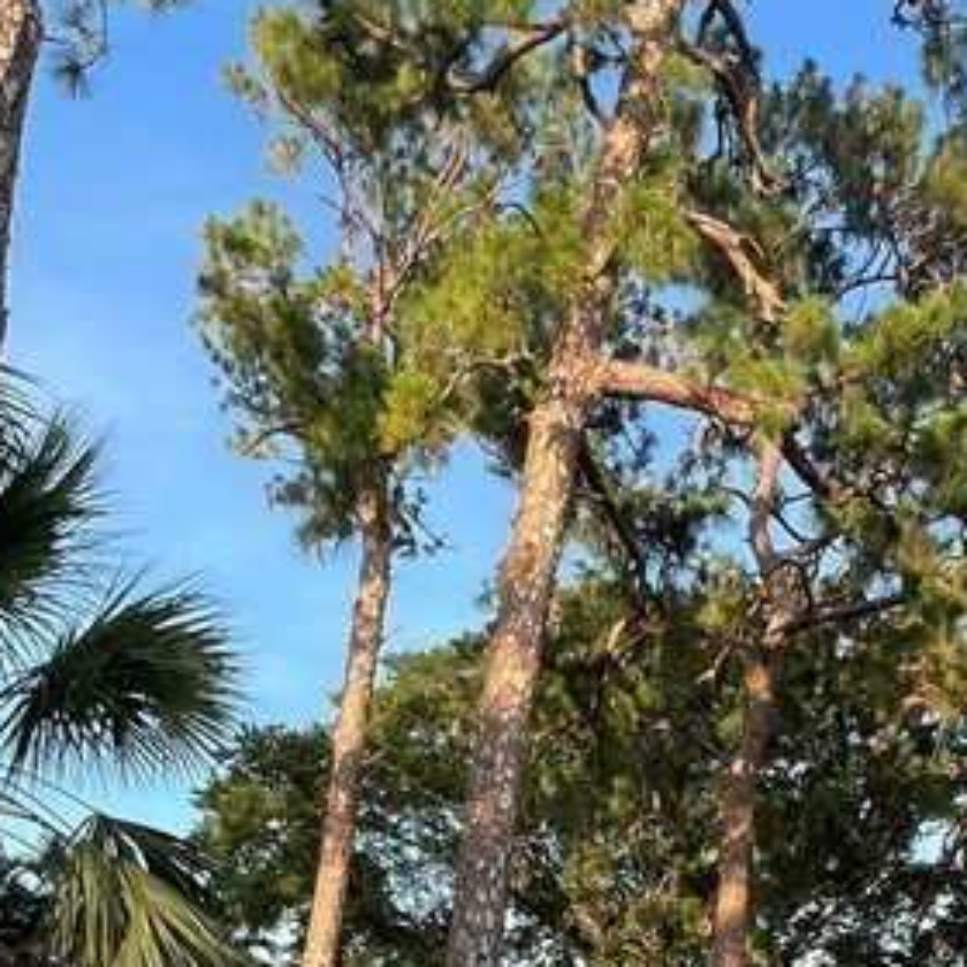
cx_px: 673
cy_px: 1040
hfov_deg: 39.4
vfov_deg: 34.9
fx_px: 1327
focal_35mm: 42
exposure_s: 1/300
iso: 32
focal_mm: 1.57
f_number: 1.8
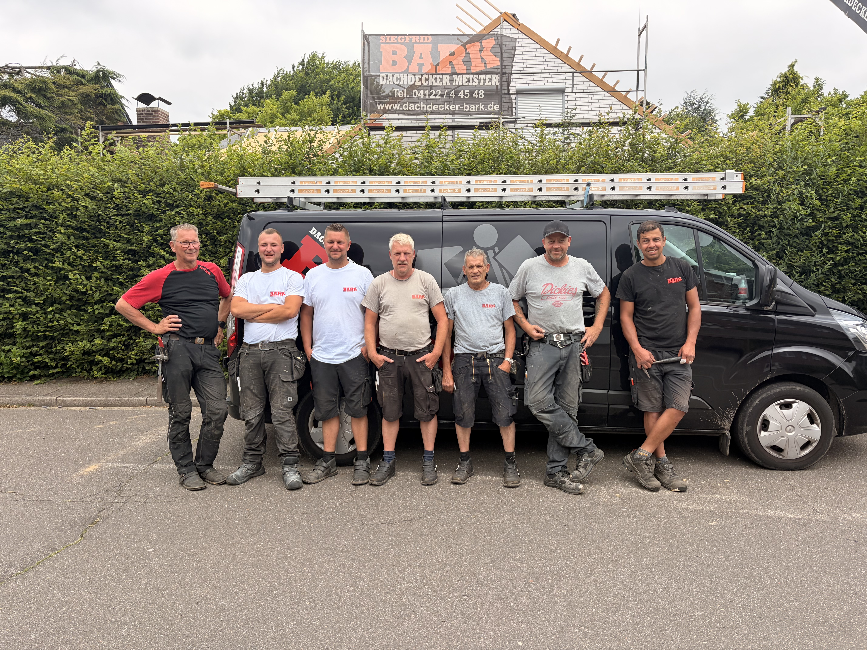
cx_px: 434
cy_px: 325
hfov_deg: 67.3
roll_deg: +2.0
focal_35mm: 26
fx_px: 651
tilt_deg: -5.0
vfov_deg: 53.1
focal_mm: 5.96
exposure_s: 1/1587
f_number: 1.6
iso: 64
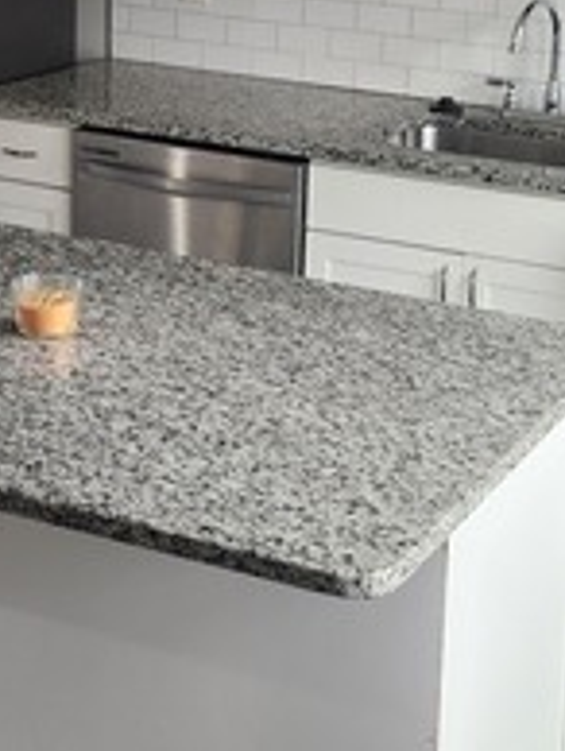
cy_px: 184
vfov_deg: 24.4
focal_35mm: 79
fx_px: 1715
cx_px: 329
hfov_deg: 18.7
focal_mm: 5.54
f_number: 1.8
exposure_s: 1/120
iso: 640
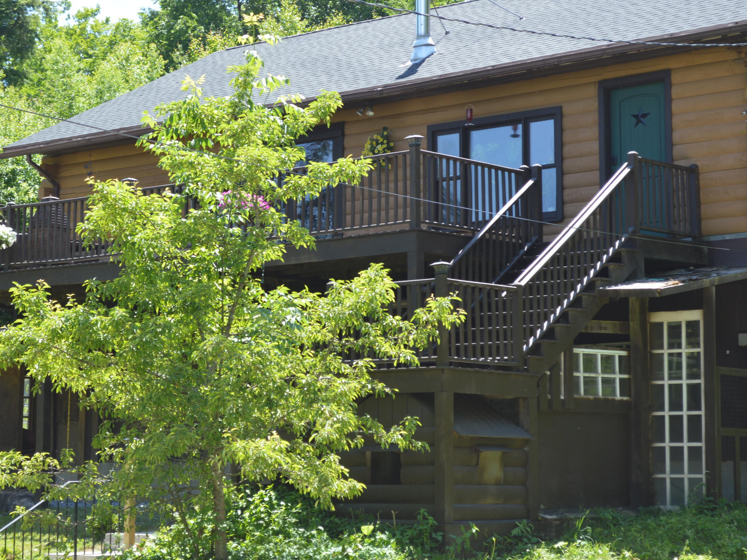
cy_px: 225
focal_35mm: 91
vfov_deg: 16.2
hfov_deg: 21.5
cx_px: 332
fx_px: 1964
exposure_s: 1/125
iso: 125
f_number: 5.6
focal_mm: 46
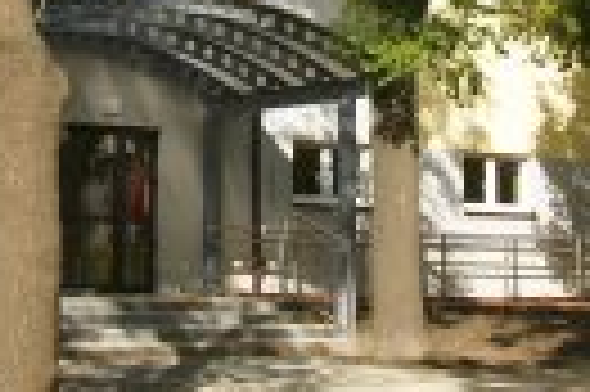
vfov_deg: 12.8
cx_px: 248
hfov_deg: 19.8
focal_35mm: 103
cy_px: -110
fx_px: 1686
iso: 200
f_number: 9
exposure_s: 1/320
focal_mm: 18
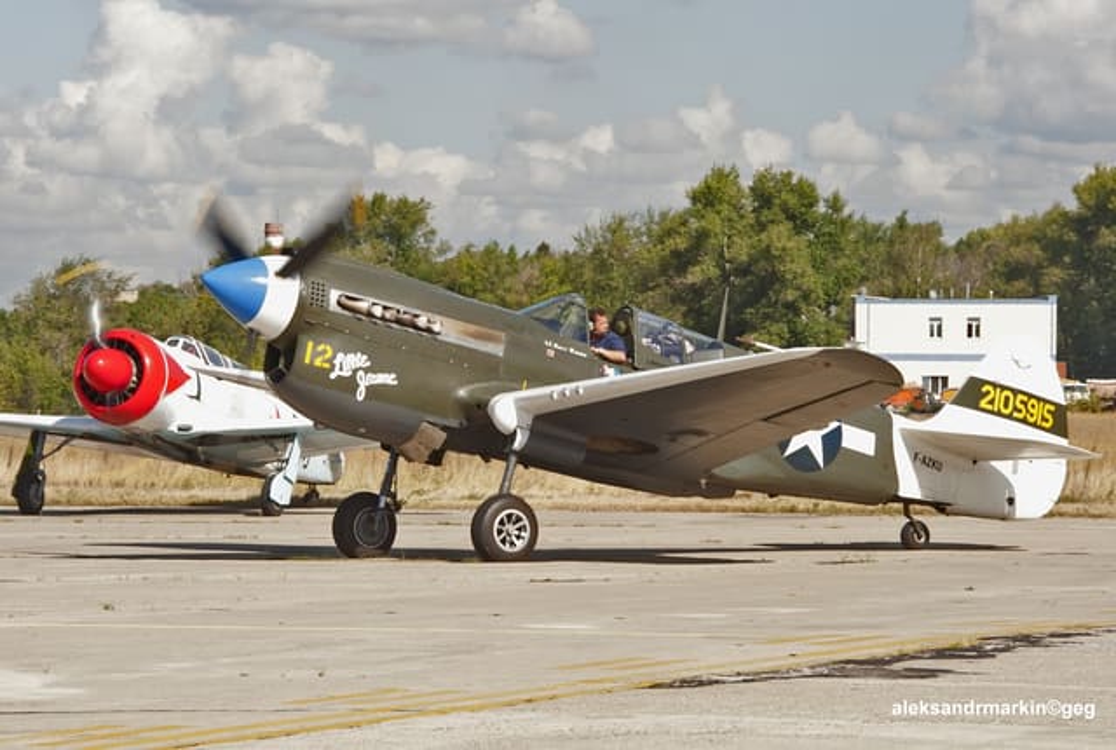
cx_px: 558
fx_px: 4816
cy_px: 375
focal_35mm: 155
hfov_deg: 13.2
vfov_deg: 8.9
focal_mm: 155
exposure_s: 1/160
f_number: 22
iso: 640
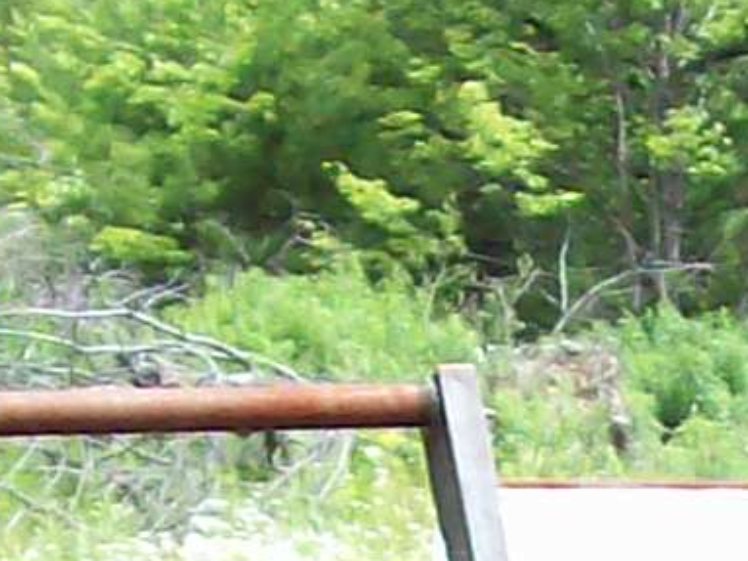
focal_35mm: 335
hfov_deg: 5.9
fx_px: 7237
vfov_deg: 4.2
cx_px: 1008
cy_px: 1824
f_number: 3
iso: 80
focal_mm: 7.6
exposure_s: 1/488
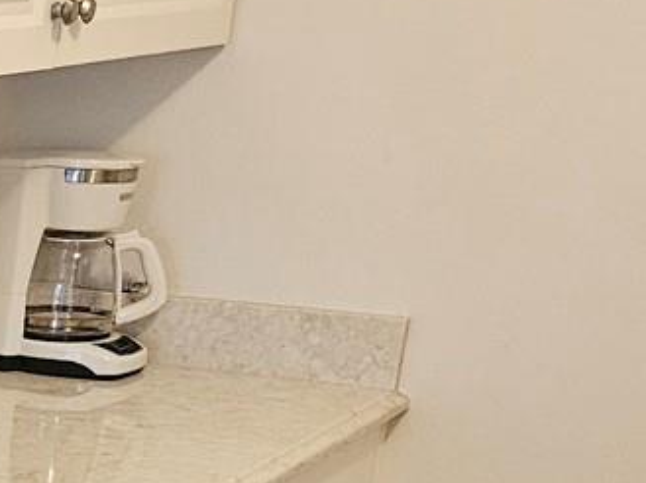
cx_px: -564
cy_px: 772
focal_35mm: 112
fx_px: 2088
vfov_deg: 12.4
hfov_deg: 15.0
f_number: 1.8
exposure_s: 1/120
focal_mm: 5.4
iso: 800
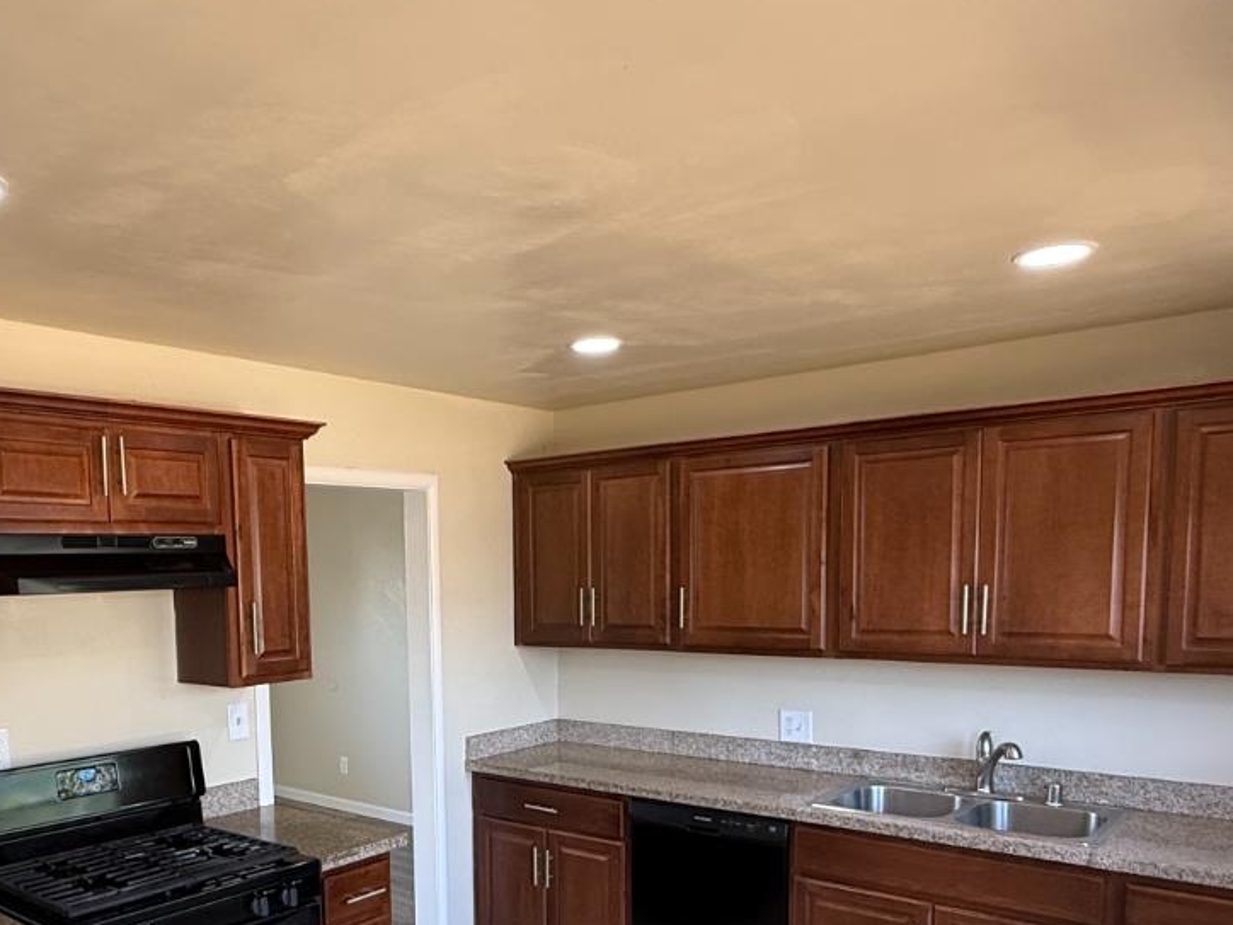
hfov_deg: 60.6
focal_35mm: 29
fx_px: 1033
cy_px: 664
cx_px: 441
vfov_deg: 46.9
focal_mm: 2.22
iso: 160
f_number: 2.2
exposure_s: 1/99
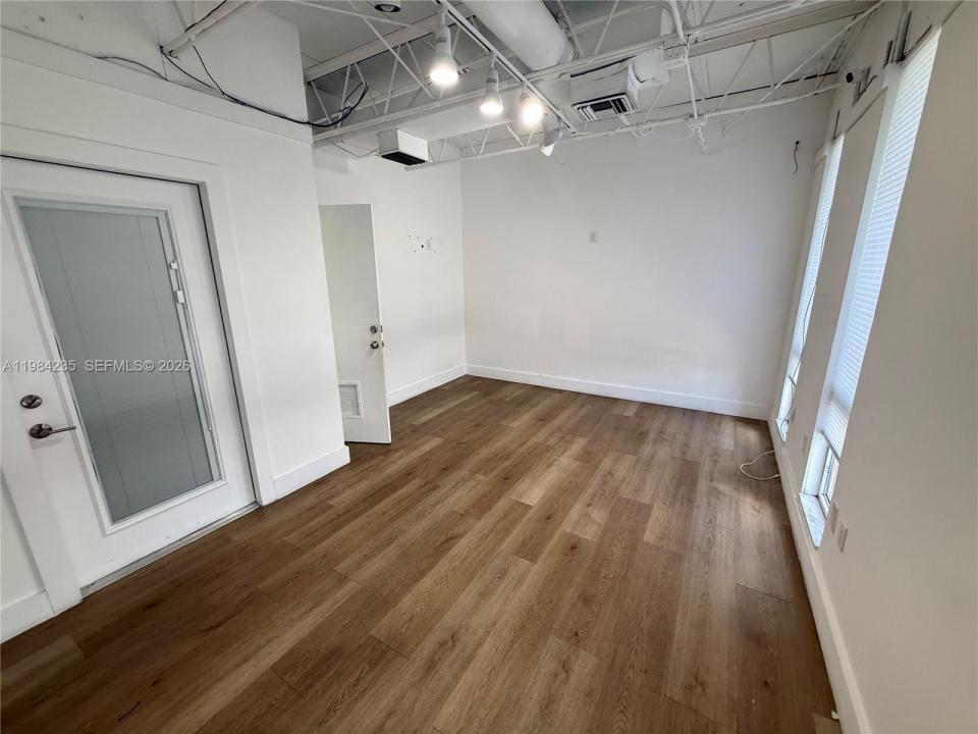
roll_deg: +0.1
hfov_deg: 102.1
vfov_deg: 85.7
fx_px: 396
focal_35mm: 14
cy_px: 367
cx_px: 489
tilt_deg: -10.8
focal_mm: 2.22
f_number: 2.2
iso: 125
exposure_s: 1/120
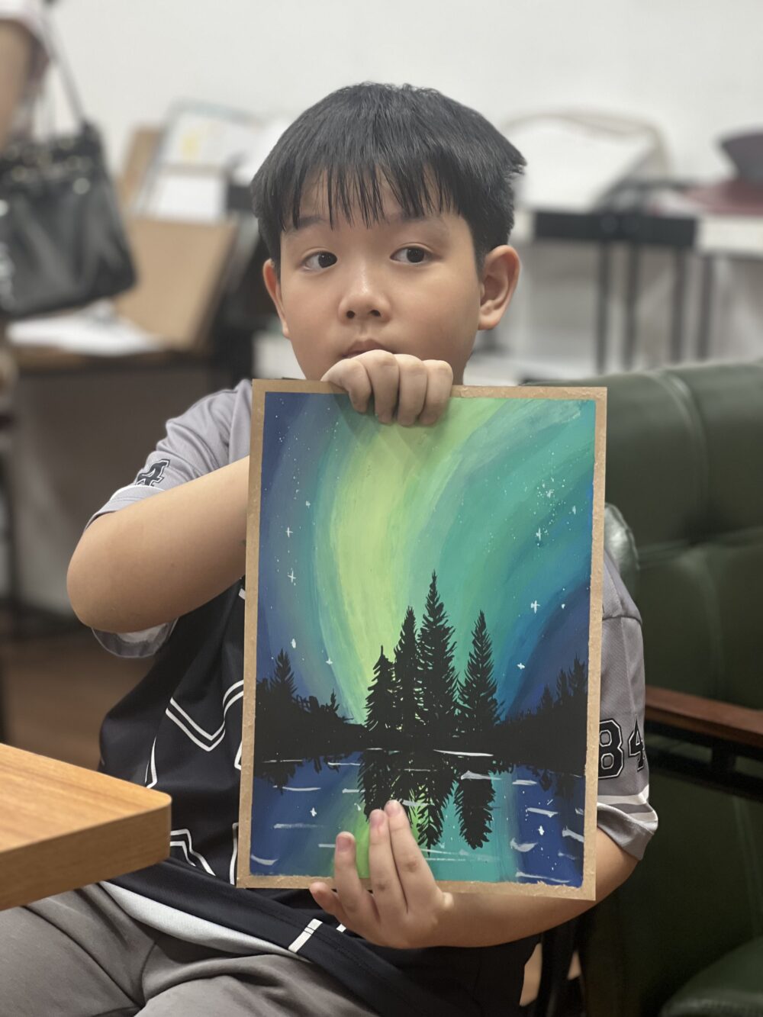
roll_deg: -2.4
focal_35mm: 77
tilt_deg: -8.2
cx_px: 382
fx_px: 2263
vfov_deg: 25.3
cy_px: 508
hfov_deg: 19.1
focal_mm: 9
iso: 160
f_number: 2.8
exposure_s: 1/50
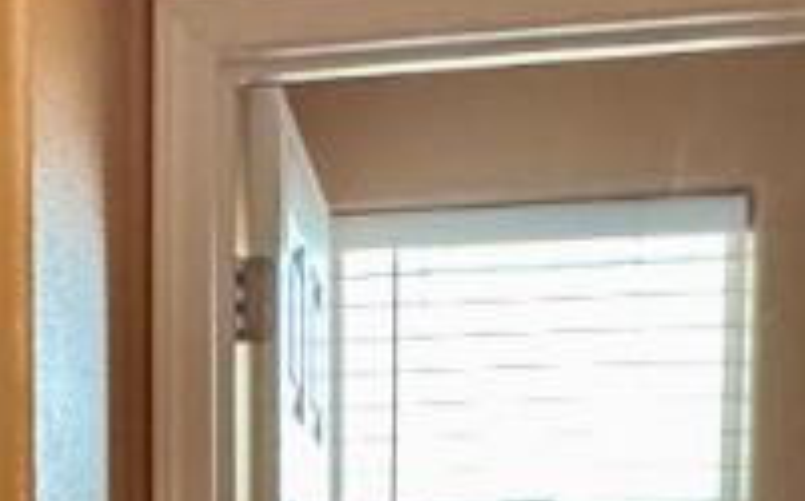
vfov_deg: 10.8
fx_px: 2432
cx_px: -24
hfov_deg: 18.3
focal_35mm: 111
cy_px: 980
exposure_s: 1/97
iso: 320
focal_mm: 2.22
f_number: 2.2
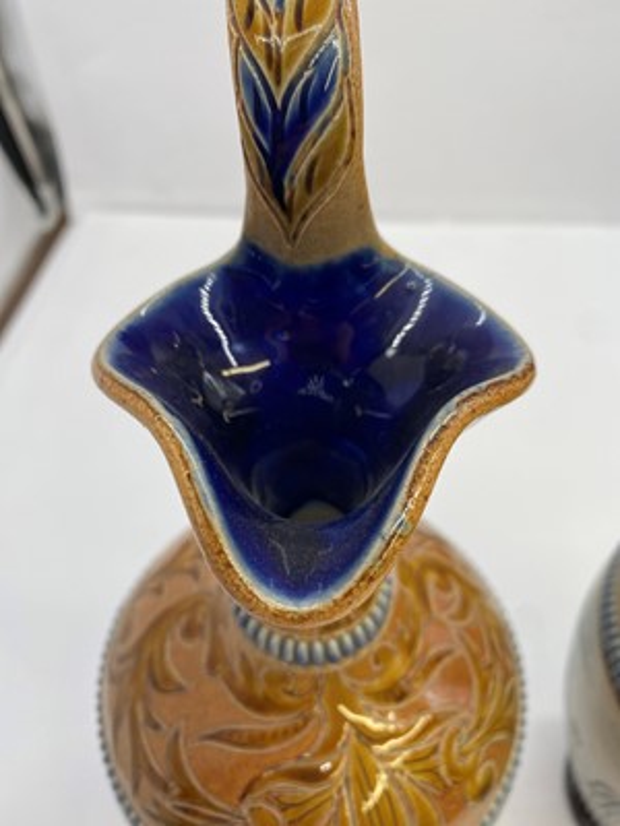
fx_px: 621
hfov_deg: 53.1
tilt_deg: -46.9
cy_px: 413
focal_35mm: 26
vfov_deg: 67.3
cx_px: 310
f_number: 1.8
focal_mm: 4.25
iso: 32
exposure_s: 1/240
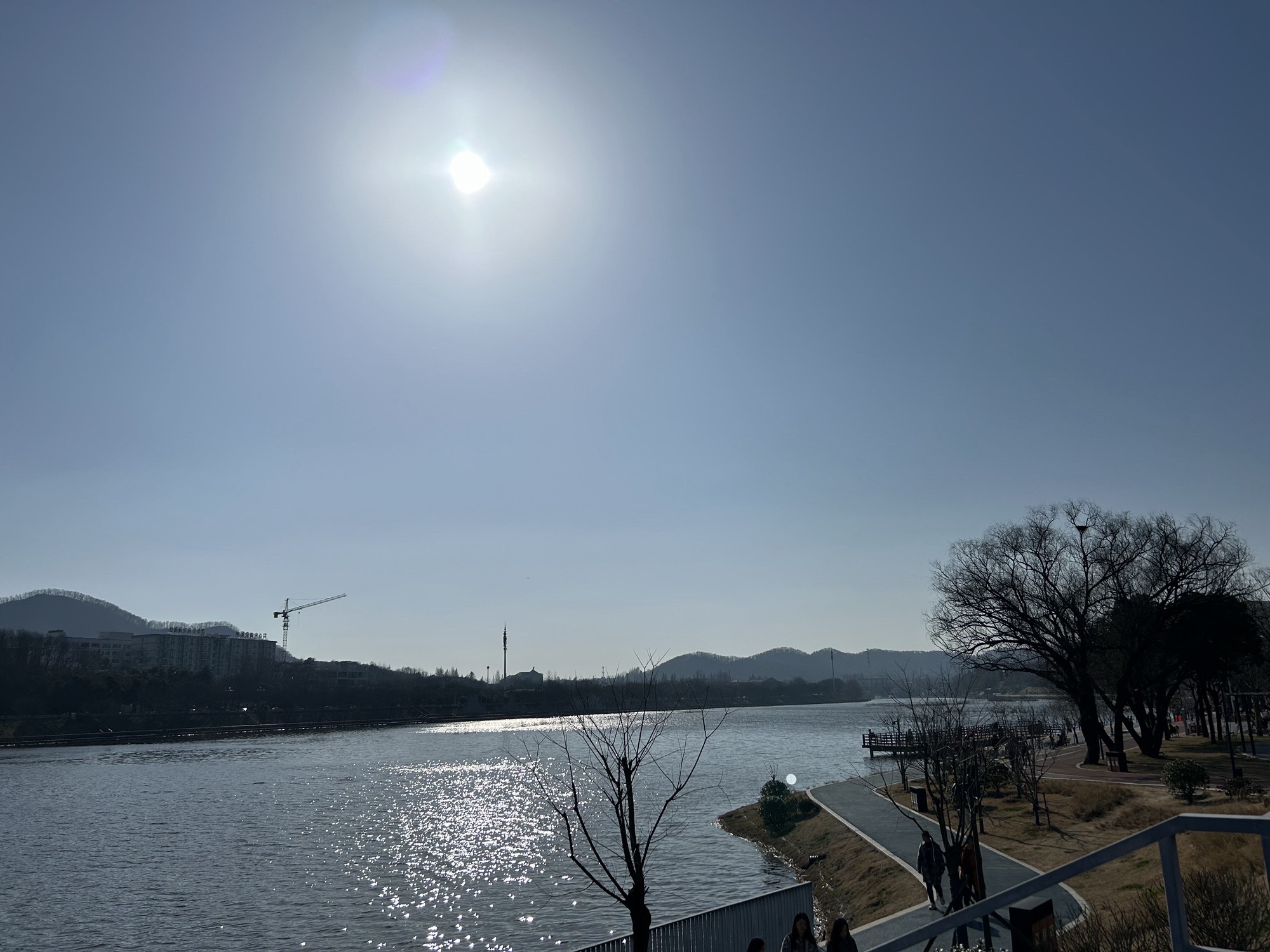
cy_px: 476
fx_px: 954
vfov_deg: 53.1
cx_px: 635
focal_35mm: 26
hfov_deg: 67.3
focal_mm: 5.7
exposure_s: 1/19231
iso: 32
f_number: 1.5
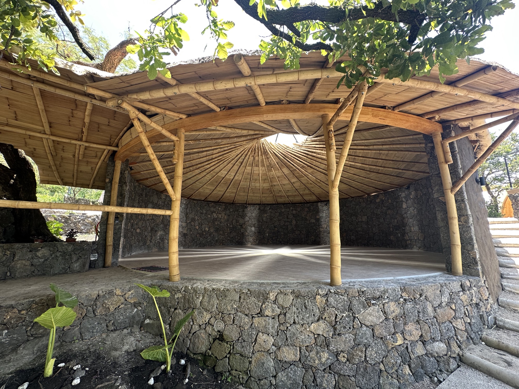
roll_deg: +0.9
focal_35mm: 14
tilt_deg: +10.7
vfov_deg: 85.7
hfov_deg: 102.1
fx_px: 210
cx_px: 260
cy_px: 194
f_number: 2.2
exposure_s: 1/99
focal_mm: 2.22
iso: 50
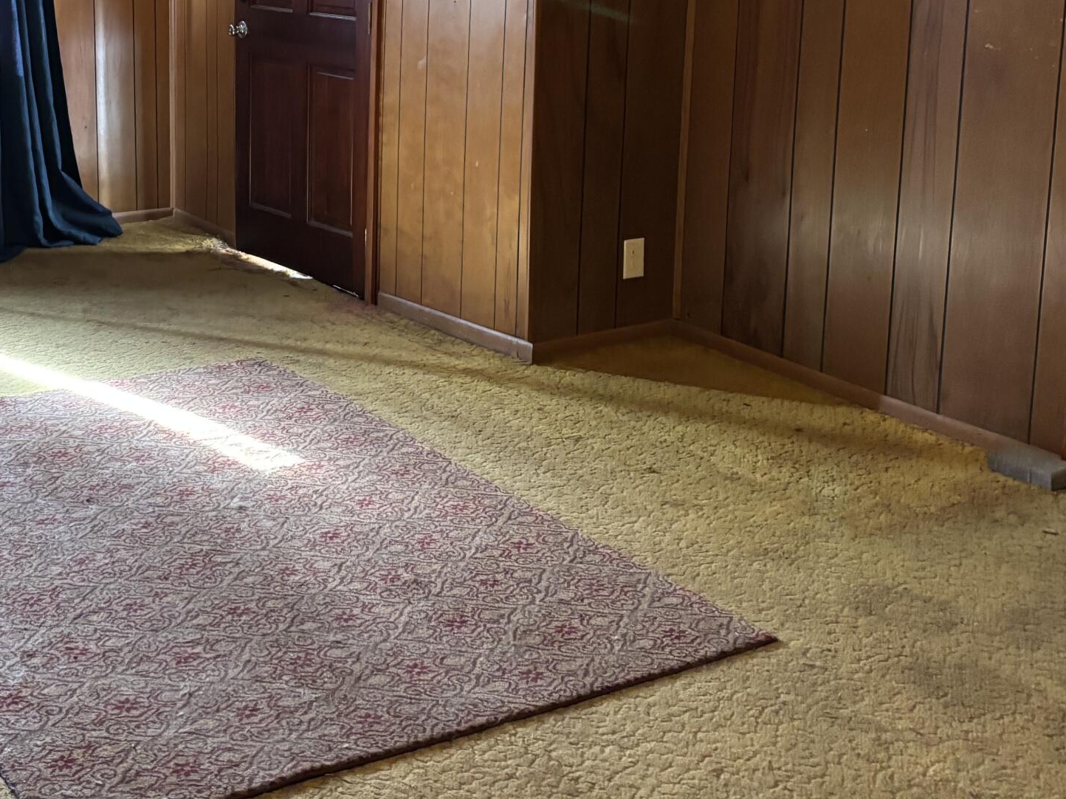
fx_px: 1663
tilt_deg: -11.6
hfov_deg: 34.8
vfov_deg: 26.6
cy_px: 180
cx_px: 272
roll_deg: -0.7
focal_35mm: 54
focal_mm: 5.96
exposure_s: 1/40
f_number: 1.6
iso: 500
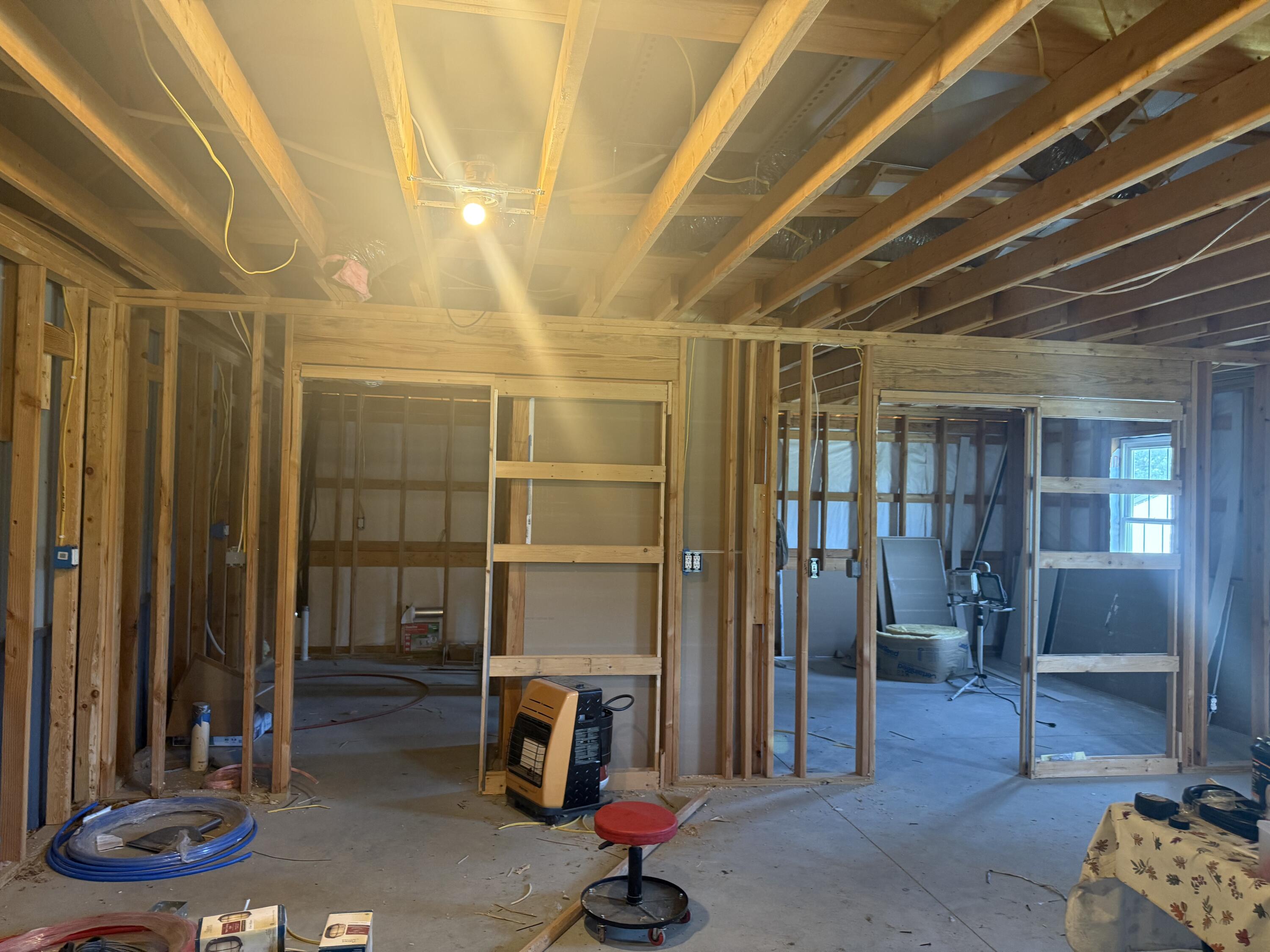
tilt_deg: +2.1
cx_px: 635
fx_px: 881
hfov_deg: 71.6
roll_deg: -0.3
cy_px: 476
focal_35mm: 24
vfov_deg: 56.8
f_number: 1.78
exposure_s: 1/60
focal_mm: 6.76
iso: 250
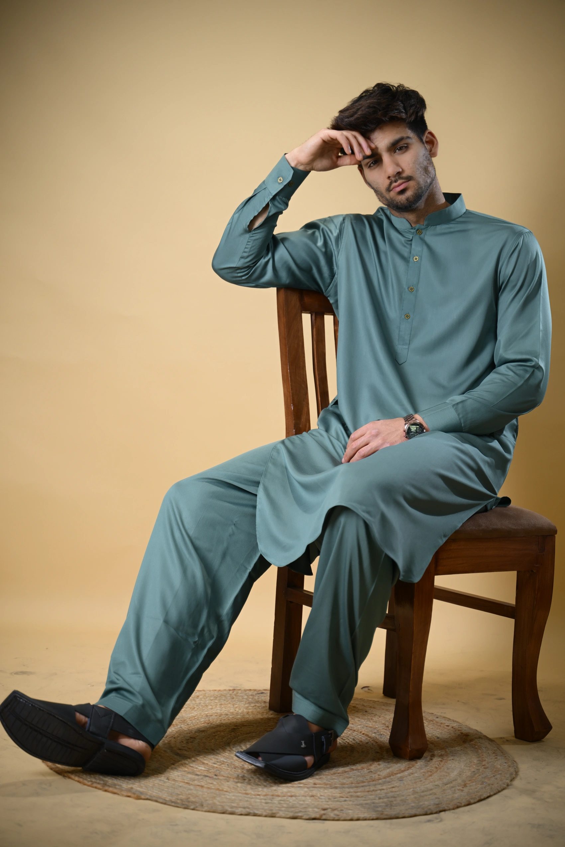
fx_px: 1671
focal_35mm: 71
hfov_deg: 19.2
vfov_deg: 28.5
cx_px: 282
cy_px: 424
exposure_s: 1/125
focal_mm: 71
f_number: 2.8
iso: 200
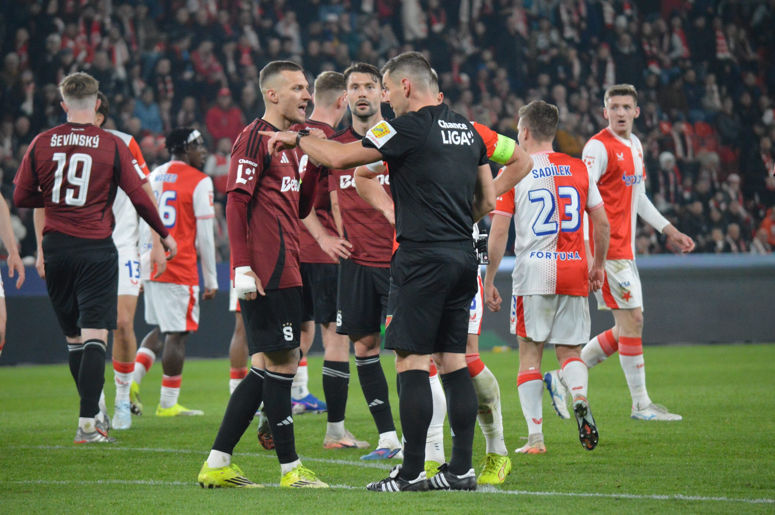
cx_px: 388
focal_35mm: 300
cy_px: 258
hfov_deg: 6.9
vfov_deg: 4.6
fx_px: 6452
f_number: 5
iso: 3200
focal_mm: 200
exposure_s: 1/640
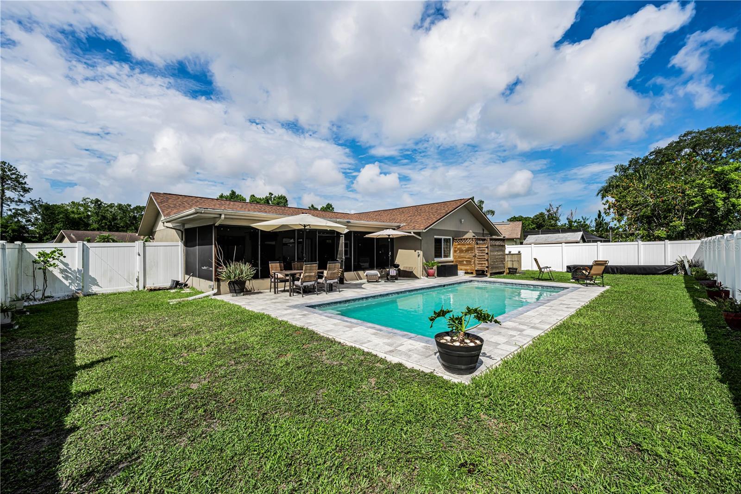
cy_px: 247
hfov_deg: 104.3
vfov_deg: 81.2
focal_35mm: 14
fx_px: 288
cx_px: 370
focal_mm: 14
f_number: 14
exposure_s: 1/200
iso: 100
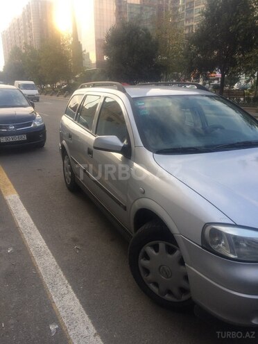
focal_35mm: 29
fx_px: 288
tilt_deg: -18.2
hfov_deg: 48.2
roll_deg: -0.4
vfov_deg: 61.7
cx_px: 129
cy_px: 172
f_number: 2.2
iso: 32
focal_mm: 4.15
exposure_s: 1/141
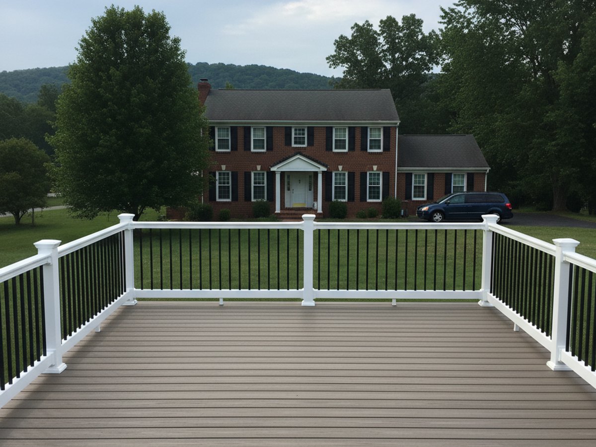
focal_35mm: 24
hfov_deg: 71.6
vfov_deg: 56.8
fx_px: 413
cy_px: 224
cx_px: 298
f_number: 1.78
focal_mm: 6.8
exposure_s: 1/1576
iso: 382
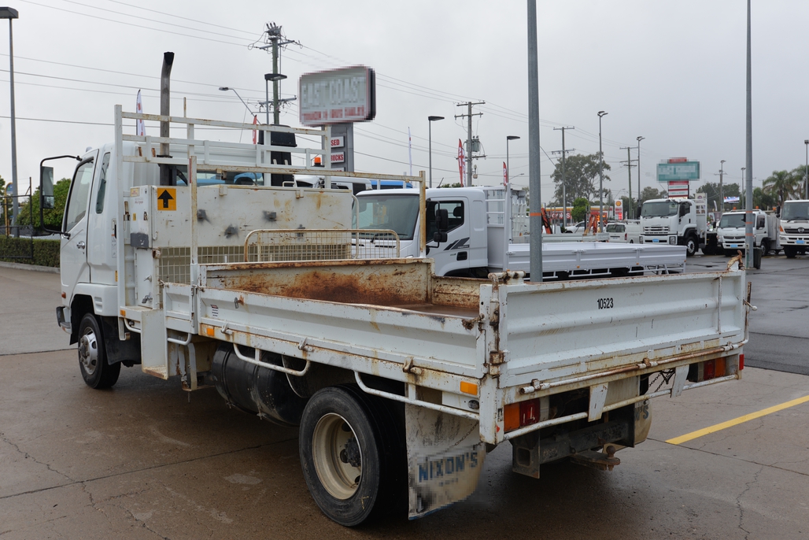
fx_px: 787
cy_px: 270
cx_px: 404
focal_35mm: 35
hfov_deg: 54.4
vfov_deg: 37.9
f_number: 8
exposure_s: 1/250
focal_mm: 35
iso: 160
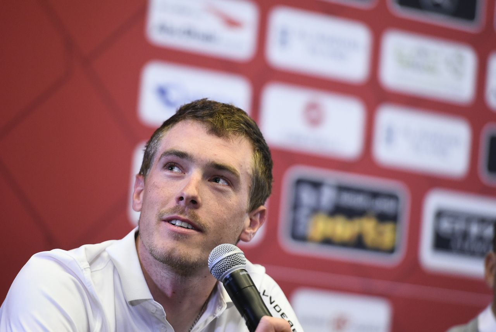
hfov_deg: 10.3
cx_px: 248
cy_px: 166
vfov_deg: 6.9
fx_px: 2758
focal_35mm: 200
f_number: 3.5
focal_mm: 200
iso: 4000
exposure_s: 1/320
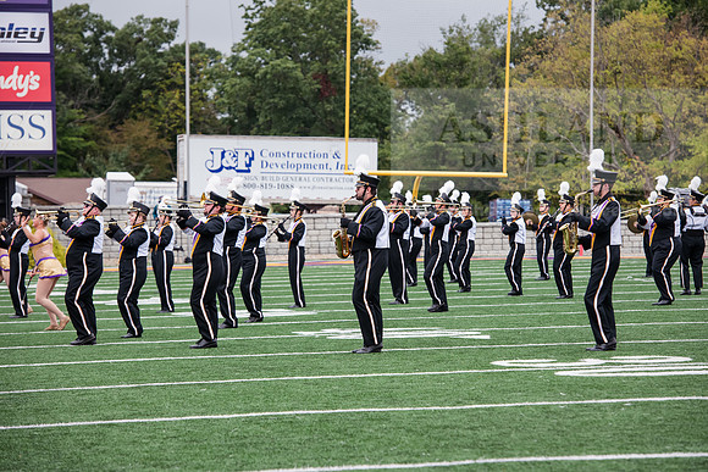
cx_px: 354
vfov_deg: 9.5
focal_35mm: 145
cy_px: 236
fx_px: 2852
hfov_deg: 14.2
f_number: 5.6
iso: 640
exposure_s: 1/500
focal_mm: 145
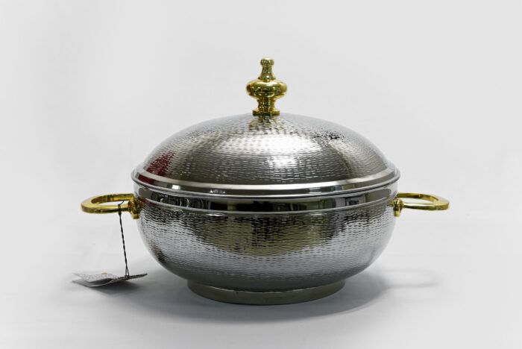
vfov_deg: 19.5
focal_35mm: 70
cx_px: 261
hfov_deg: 28.8
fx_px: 1016
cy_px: 174
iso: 3200
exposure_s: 1/100
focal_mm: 70
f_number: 13
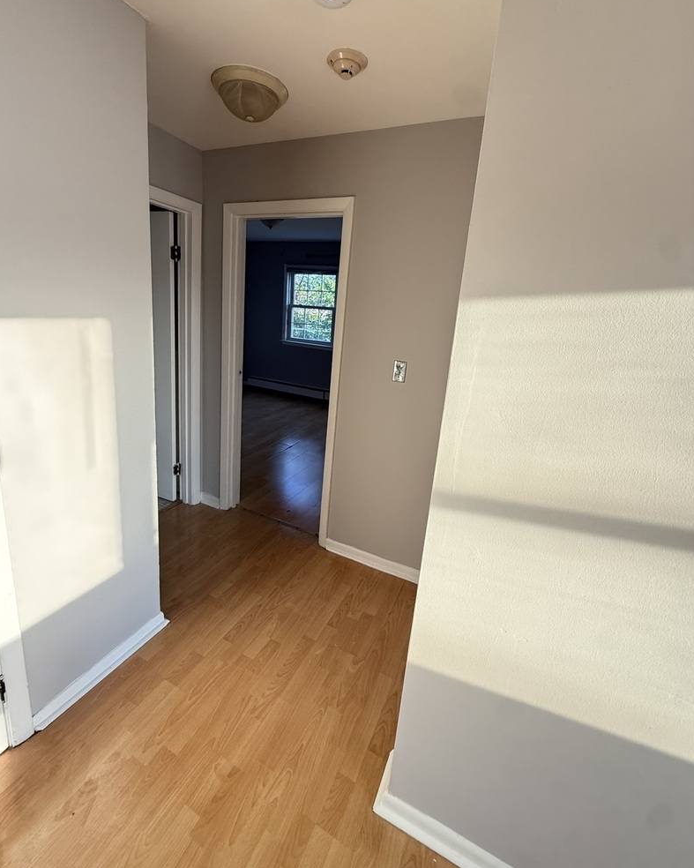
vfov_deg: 96.5
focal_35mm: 15
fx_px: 385
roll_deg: -3.7
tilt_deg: -12.3
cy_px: 393
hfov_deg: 84.0
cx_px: 340
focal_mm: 2.22
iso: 200
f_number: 2.2
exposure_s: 1/99
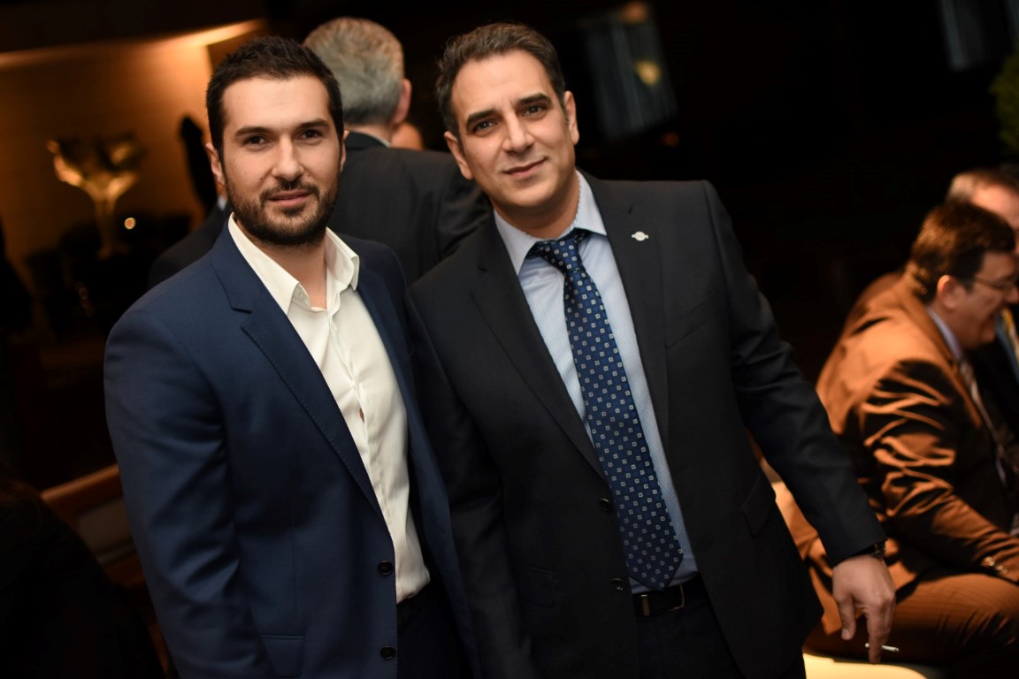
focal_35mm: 52
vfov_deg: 25.8
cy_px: 340
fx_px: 1486
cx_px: 510
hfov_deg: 37.9
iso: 800
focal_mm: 35
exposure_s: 1/125
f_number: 1.8
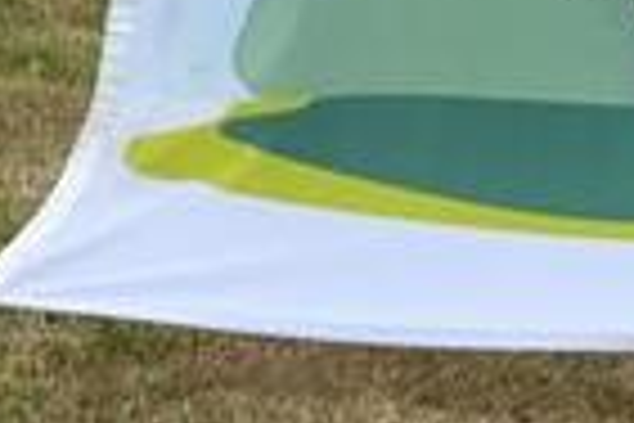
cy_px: -173
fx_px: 6428
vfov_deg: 3.8
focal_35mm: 365
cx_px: 1124
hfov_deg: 5.6
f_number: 10
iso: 640
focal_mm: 52
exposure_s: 1/400
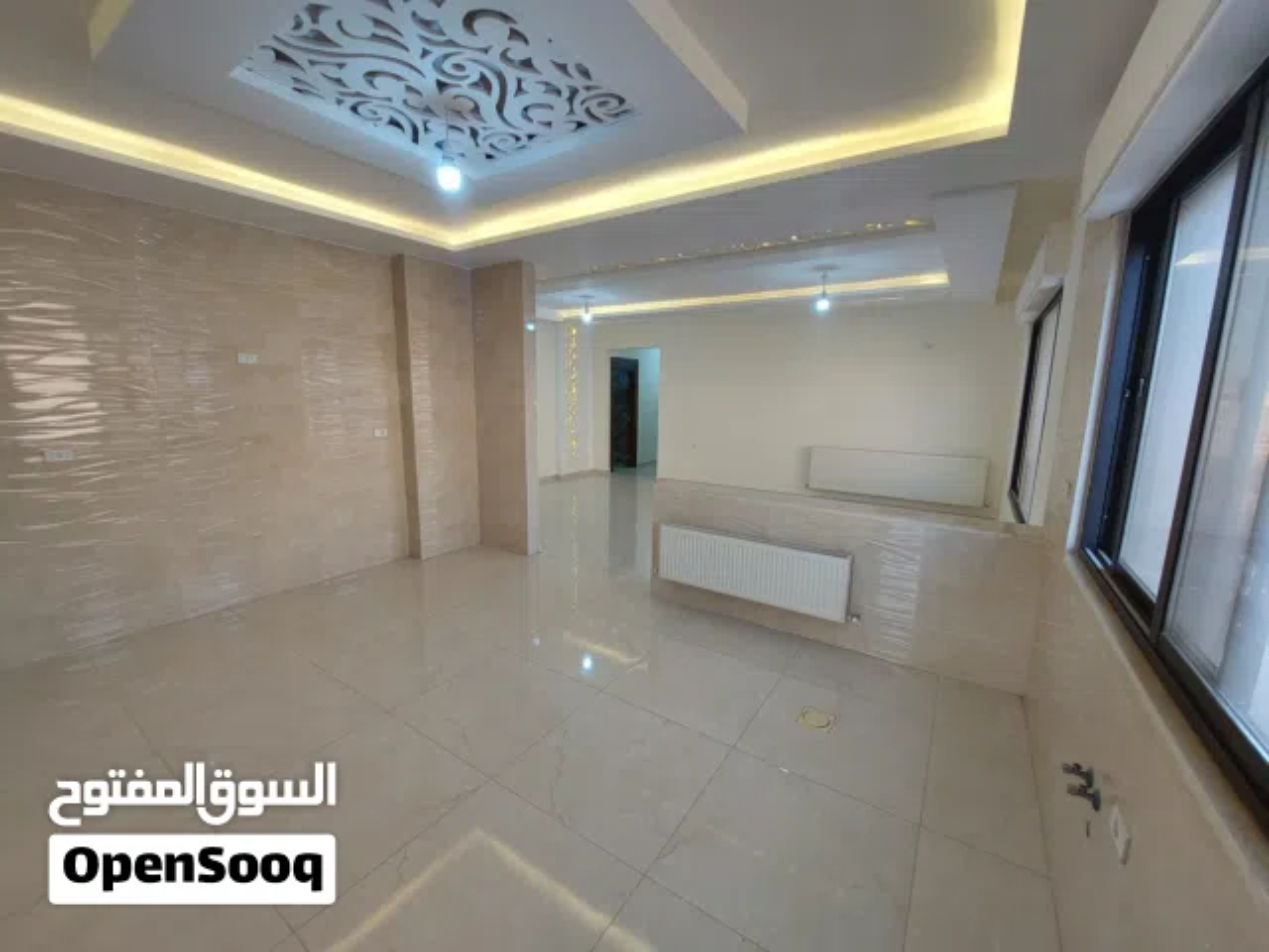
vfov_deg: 89.9
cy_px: 476
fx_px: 477
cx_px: 634
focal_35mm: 13
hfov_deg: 106.2
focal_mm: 1.74
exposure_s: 1/50
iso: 80
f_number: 2.2
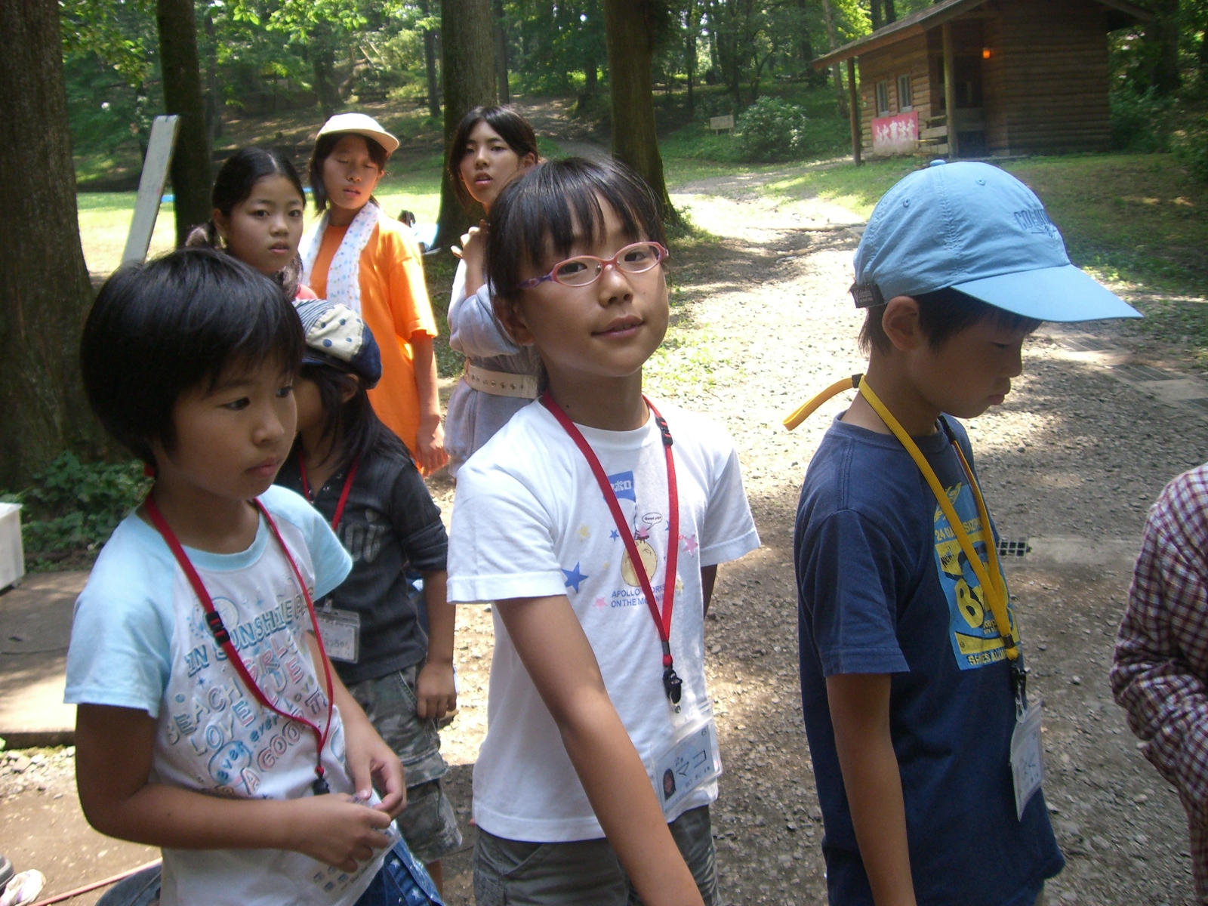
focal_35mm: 38
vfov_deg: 37.7
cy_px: 453
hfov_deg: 49.0
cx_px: 604
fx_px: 1326
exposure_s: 1/250
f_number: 2.7
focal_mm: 6.2
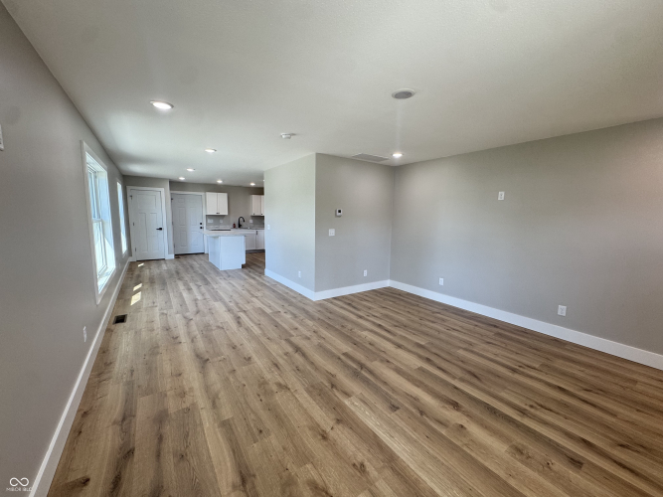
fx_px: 268
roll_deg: -0.5
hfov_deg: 102.1
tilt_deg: -7.3
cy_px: 248
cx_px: 332
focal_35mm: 14
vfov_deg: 85.7
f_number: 2.2
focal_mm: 2.22
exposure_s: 1/120
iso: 125
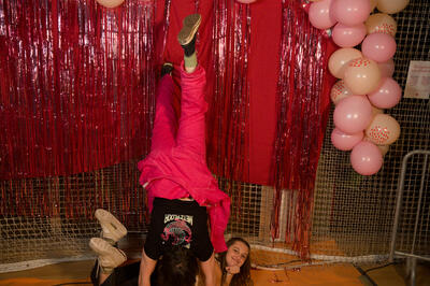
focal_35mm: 32
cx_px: 215
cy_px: 143
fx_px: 381
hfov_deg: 58.9
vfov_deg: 41.2
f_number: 4.5
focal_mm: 31.9
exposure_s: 1/160
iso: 4000
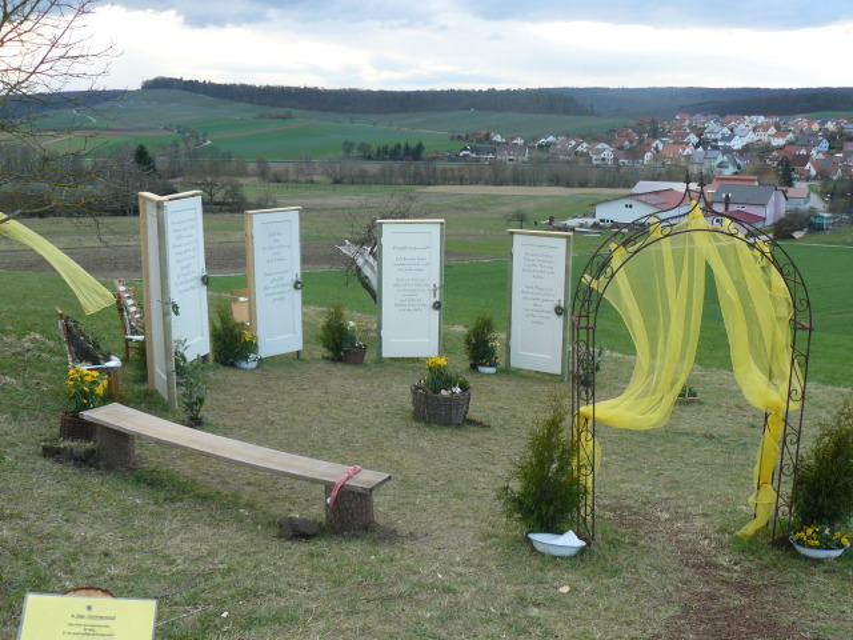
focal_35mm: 36
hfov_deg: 51.4
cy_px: 320
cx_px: 426
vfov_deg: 39.7
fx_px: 887
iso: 100
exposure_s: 1/100
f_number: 3.6
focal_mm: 6
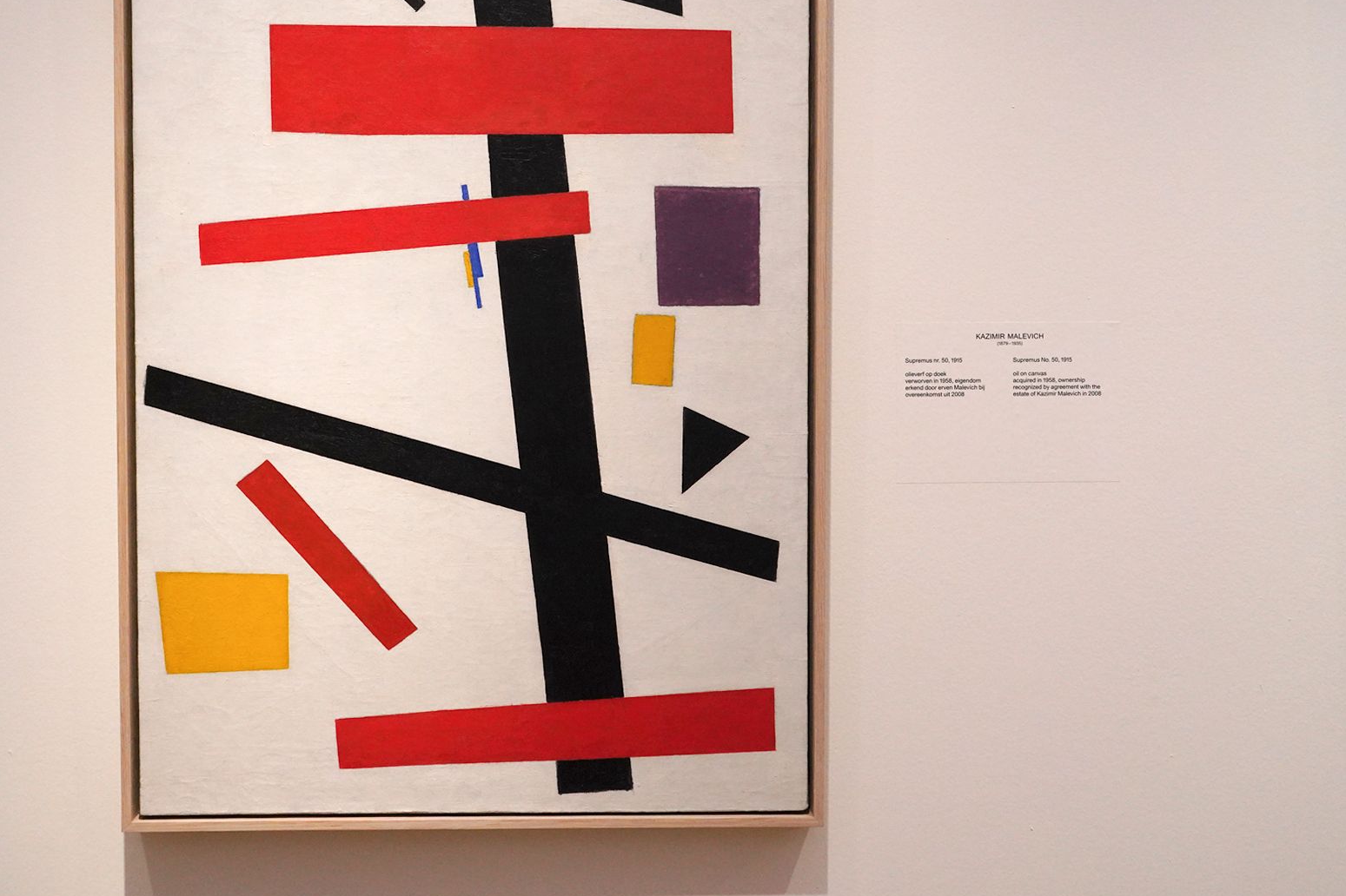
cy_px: 333
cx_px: 479
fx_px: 1159
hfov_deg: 59.3
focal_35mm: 31
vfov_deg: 42.0
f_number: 5.6
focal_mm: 24
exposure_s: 1/80
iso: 3200
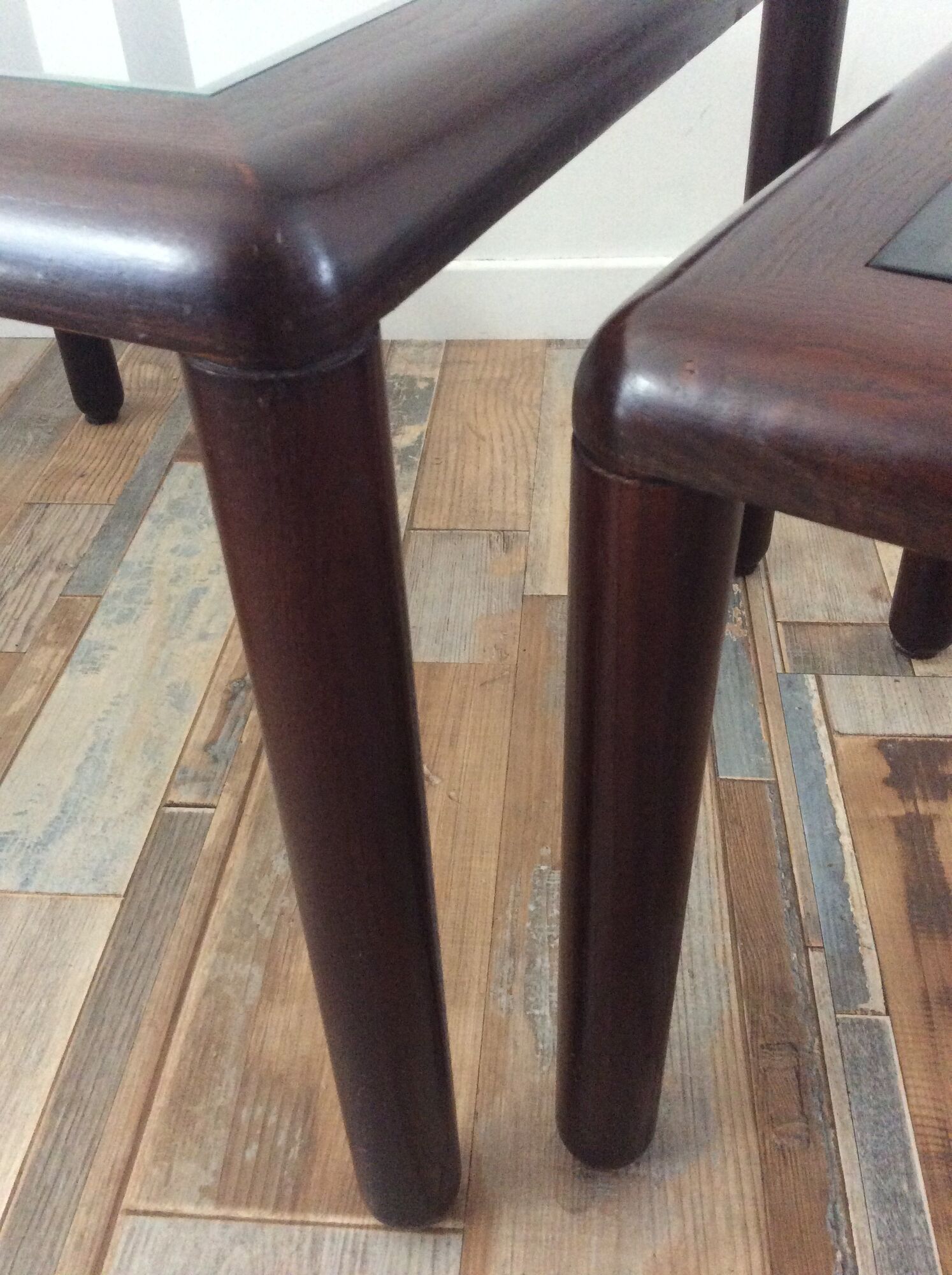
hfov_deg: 44.1
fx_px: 1176
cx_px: 476
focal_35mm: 32
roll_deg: +3.8
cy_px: 638
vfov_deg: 56.9
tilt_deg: -40.3
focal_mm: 3.3
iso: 250
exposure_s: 1/25
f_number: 2.4
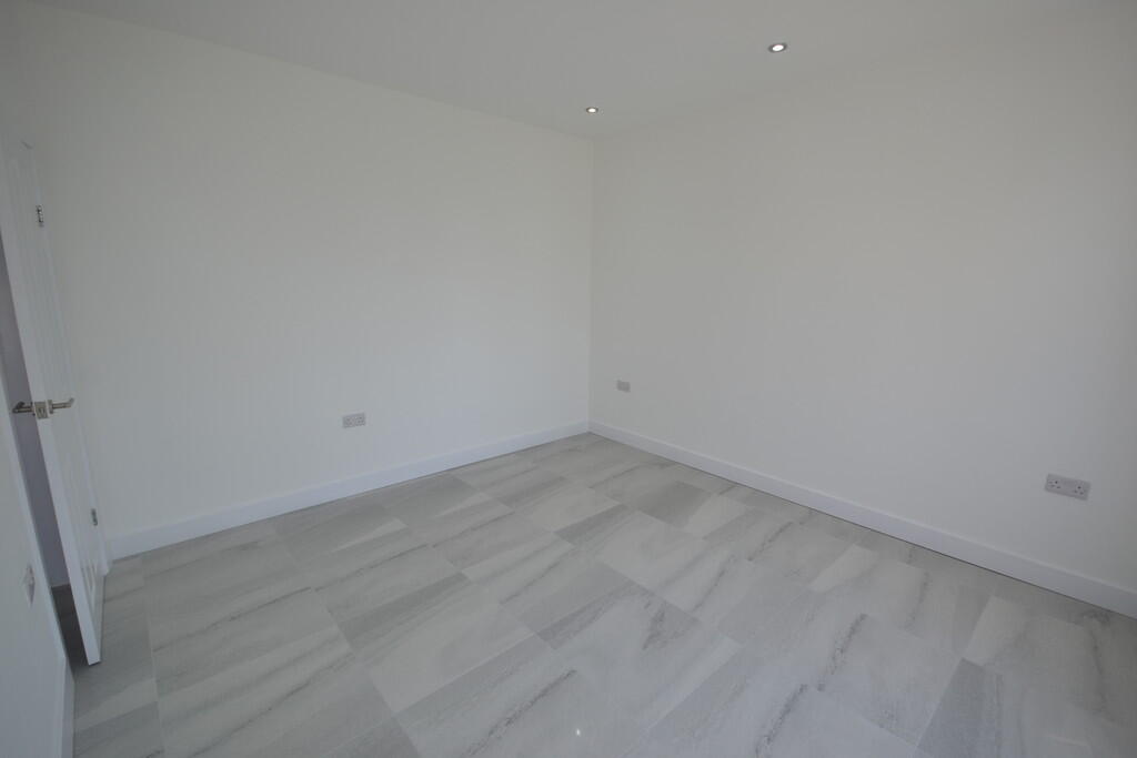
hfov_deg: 100.4
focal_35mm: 15
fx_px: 474
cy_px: 379
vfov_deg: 77.3
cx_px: 568
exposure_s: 1/125
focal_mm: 10
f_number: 5.6
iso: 180
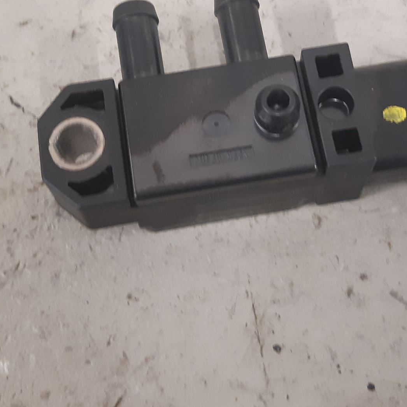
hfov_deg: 37.5
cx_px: 227
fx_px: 599
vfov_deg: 37.0
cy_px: 122
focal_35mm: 45
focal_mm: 3.93
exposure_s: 1/33
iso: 250
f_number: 1.7
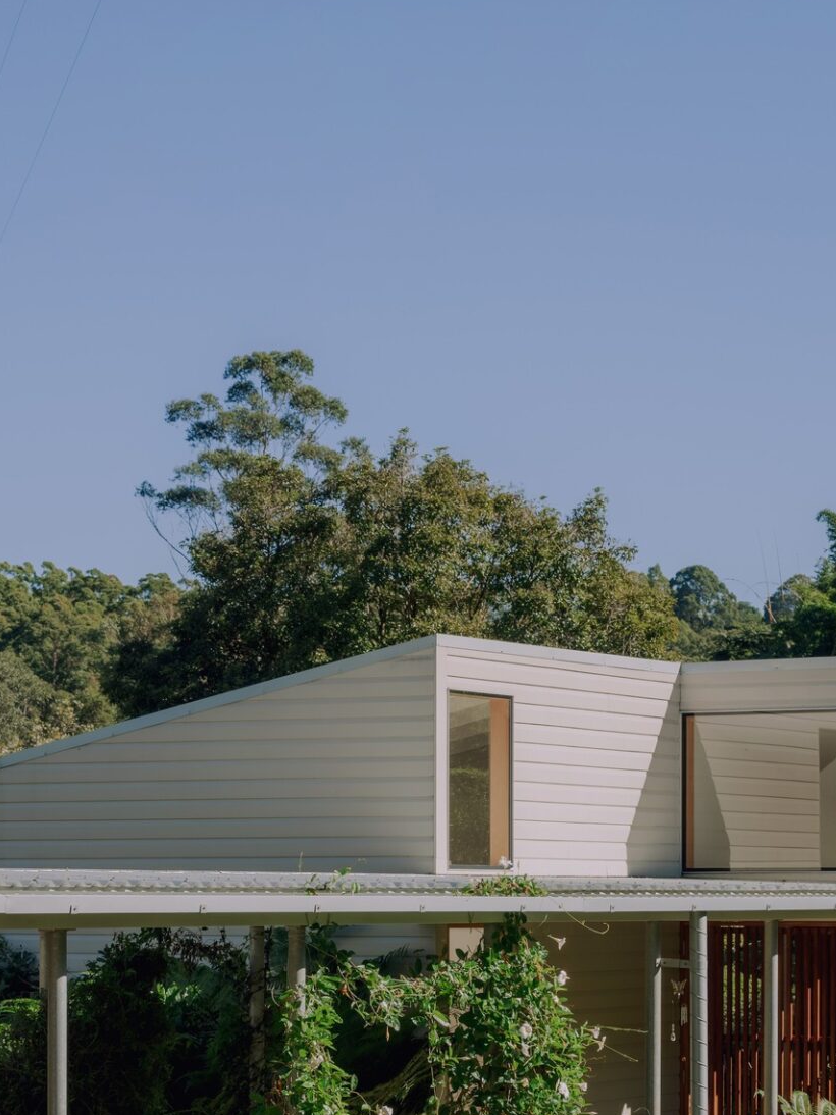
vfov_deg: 17.7
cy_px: 883
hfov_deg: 13.5
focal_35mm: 110
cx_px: 386
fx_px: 3543
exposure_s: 1/160
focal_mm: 59.7
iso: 100
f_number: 7.1
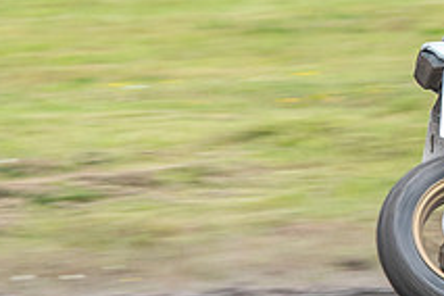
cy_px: 26
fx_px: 12147
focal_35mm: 985
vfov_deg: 1.4
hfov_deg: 2.1
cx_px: 585
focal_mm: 200
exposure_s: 1/250
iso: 320
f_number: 8
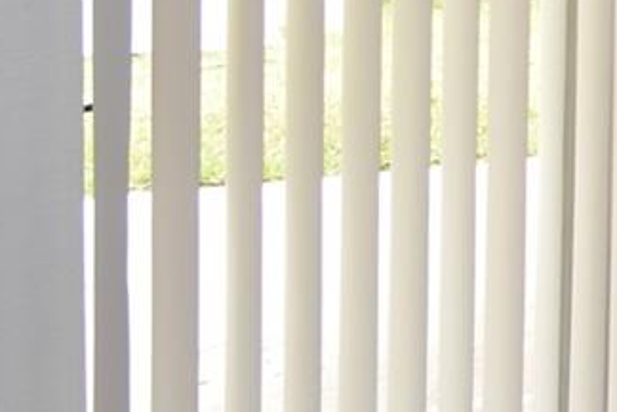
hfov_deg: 15.9
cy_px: -154
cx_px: 1421
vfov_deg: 17.1
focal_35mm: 74
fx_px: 1268
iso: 200
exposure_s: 1/100
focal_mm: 10
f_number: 5
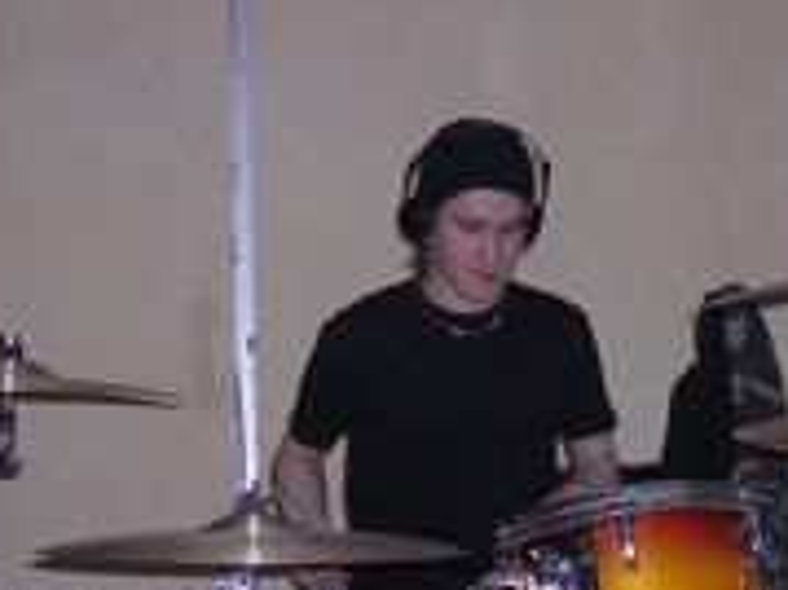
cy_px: 365
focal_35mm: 85
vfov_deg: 17.3
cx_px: 458
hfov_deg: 23.0
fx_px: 1934
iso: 280
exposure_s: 1/60.1
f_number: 2.8
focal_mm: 5.8
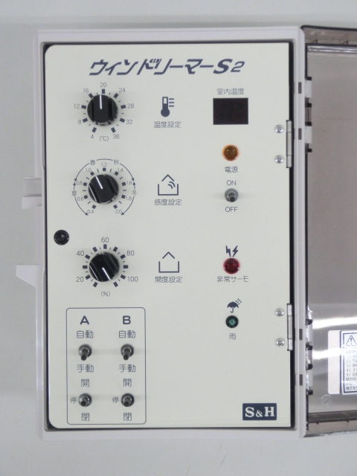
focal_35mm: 70
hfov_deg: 21.0
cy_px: 238
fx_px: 963
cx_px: 178
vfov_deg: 27.8
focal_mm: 12.1
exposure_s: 1/125
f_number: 4.7
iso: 640
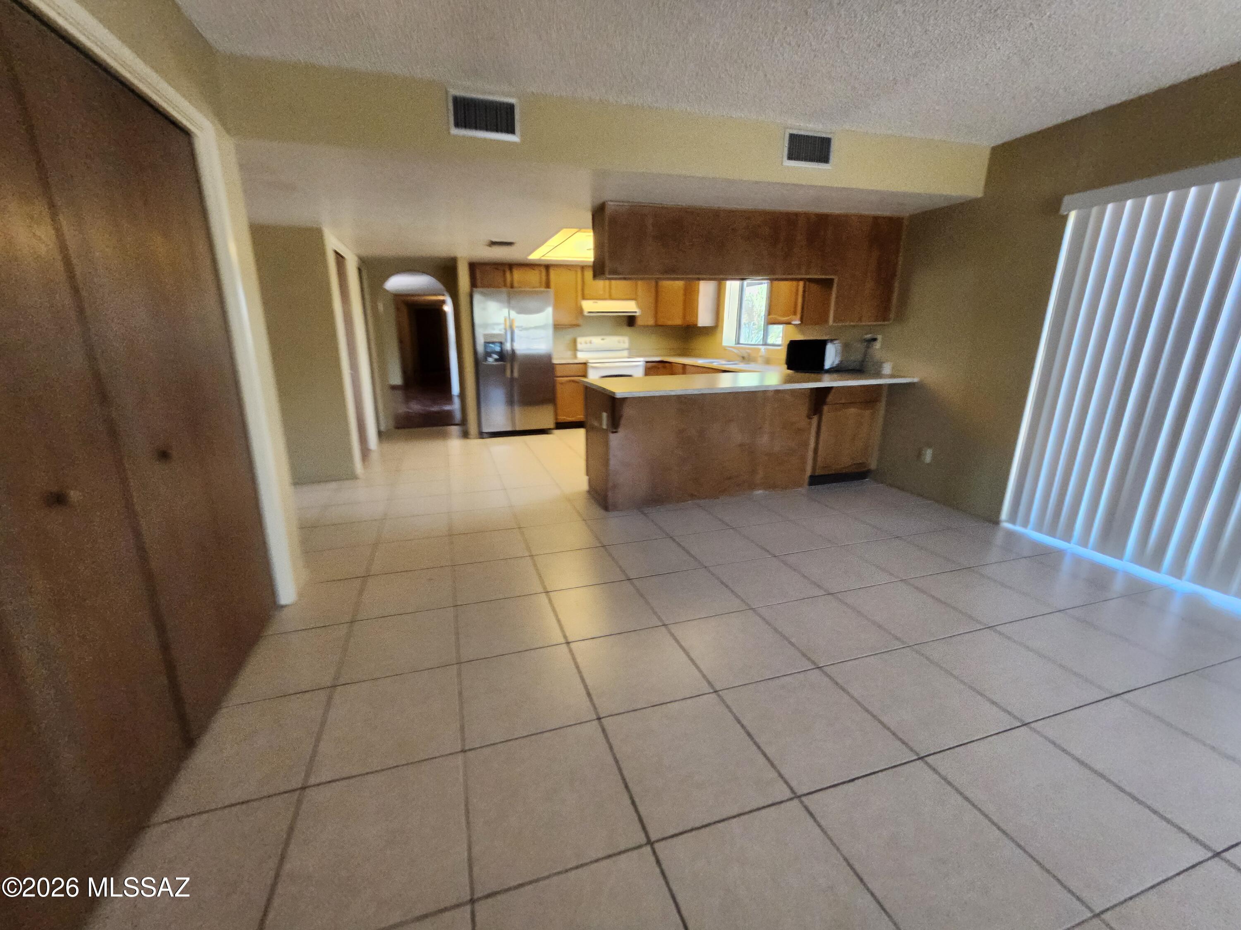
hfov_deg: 106.2
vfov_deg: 89.9
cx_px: 620
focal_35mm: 13
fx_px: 466
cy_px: 465
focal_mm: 1.74
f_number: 2.2
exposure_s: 1/60
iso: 320
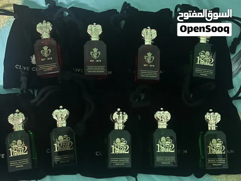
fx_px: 181
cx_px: 120
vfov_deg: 53.1
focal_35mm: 26
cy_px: 90
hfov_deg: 67.3
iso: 800
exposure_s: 1/17
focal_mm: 5.7
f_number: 1.5
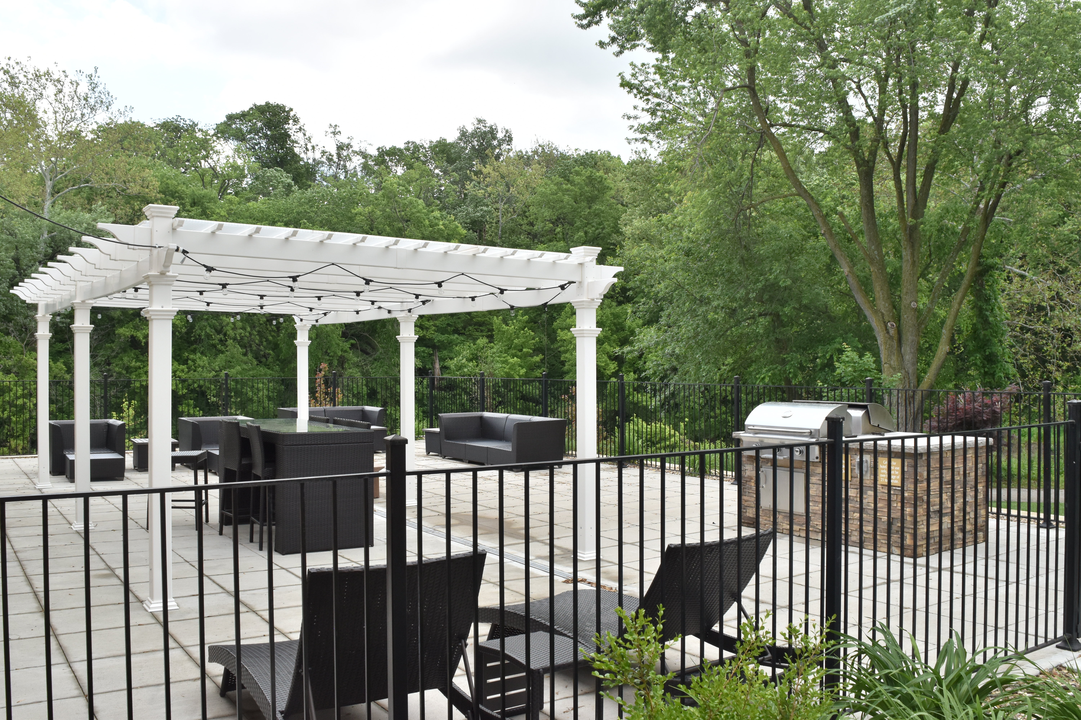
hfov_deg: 57.2
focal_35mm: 33
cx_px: 540
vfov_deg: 40.0
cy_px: 360
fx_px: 991
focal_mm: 22
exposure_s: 1/400
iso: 400
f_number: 11
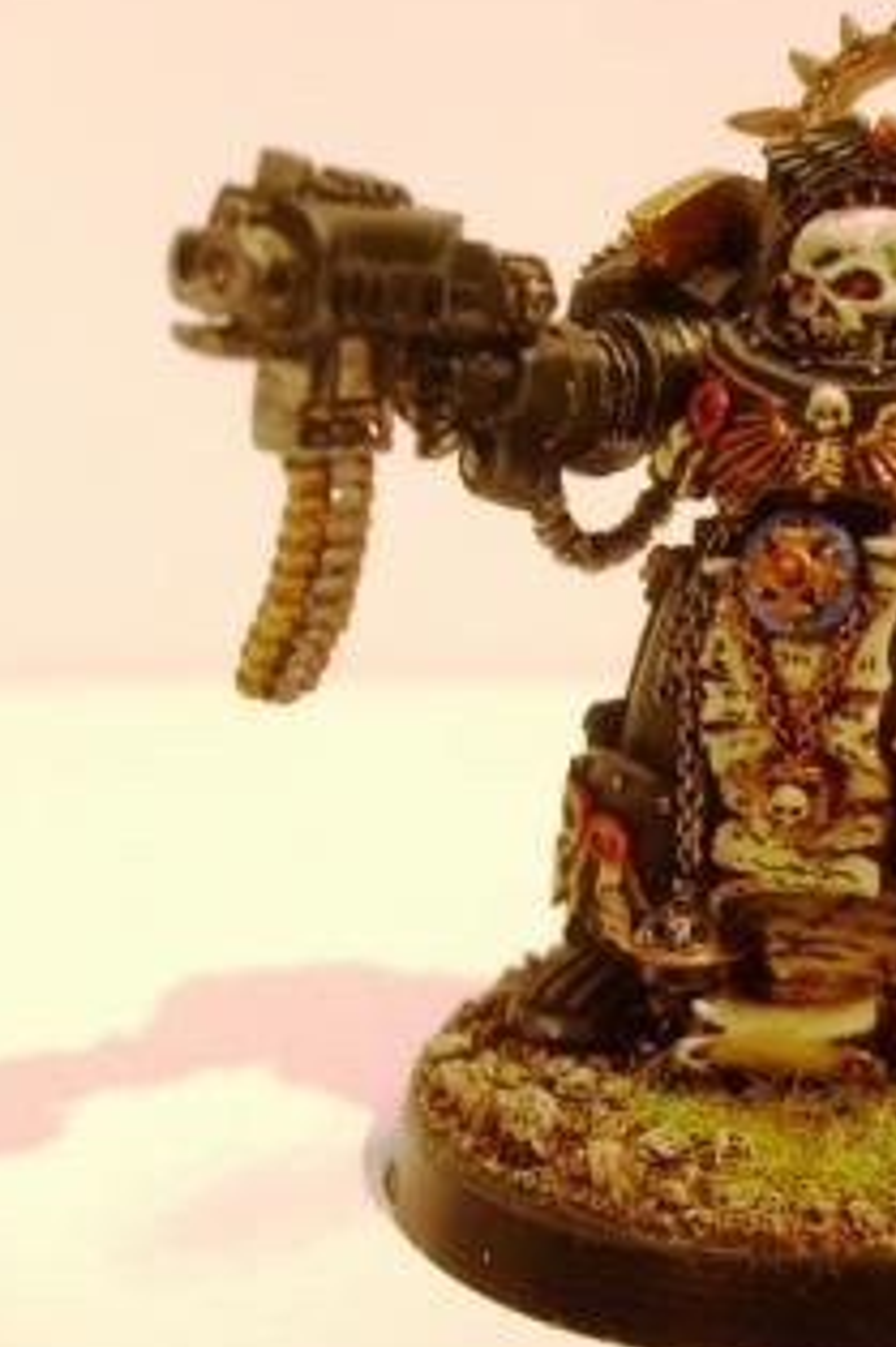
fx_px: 1943
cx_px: 840
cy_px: 691
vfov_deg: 38.2
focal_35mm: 52
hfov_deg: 25.0
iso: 100
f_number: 2.8
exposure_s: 1/30
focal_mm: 5.8
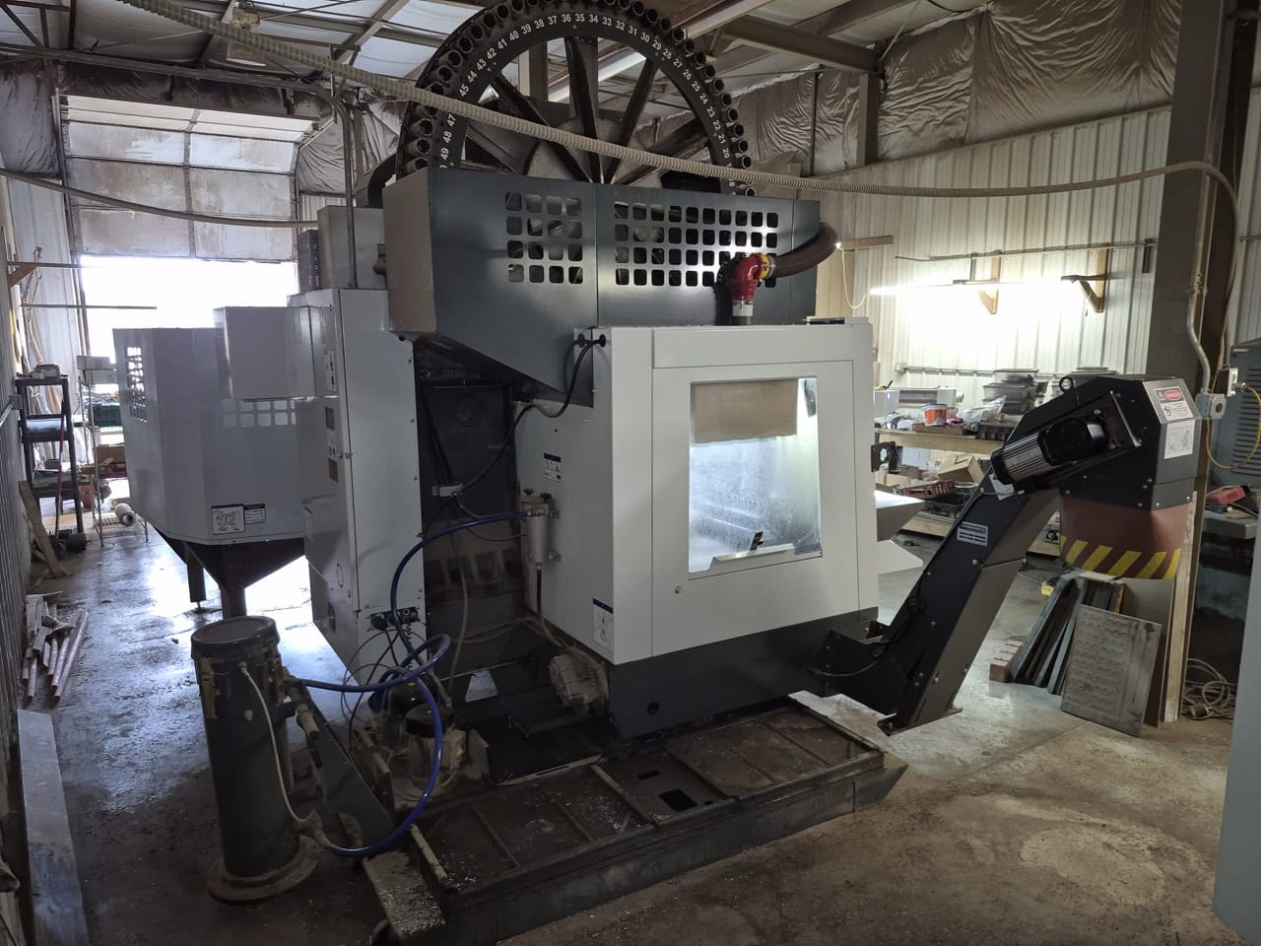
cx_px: 630
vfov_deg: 58.9
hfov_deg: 73.9
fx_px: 838
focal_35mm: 23
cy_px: 473
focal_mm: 5.4
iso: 160
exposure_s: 1/24
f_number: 1.8
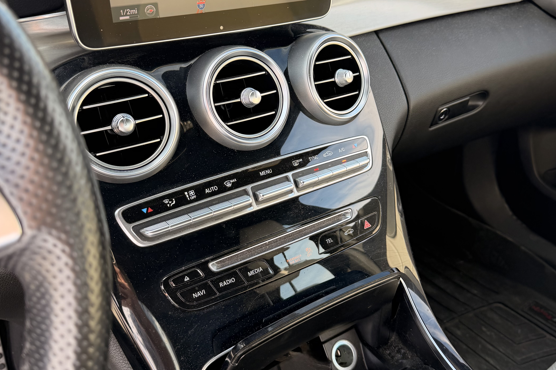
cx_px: 281
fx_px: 525
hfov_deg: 55.8
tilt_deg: -29.8
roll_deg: +0.5
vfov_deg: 38.8
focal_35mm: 34
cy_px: 165
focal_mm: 6.76
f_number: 1.78
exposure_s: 1/176
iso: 80
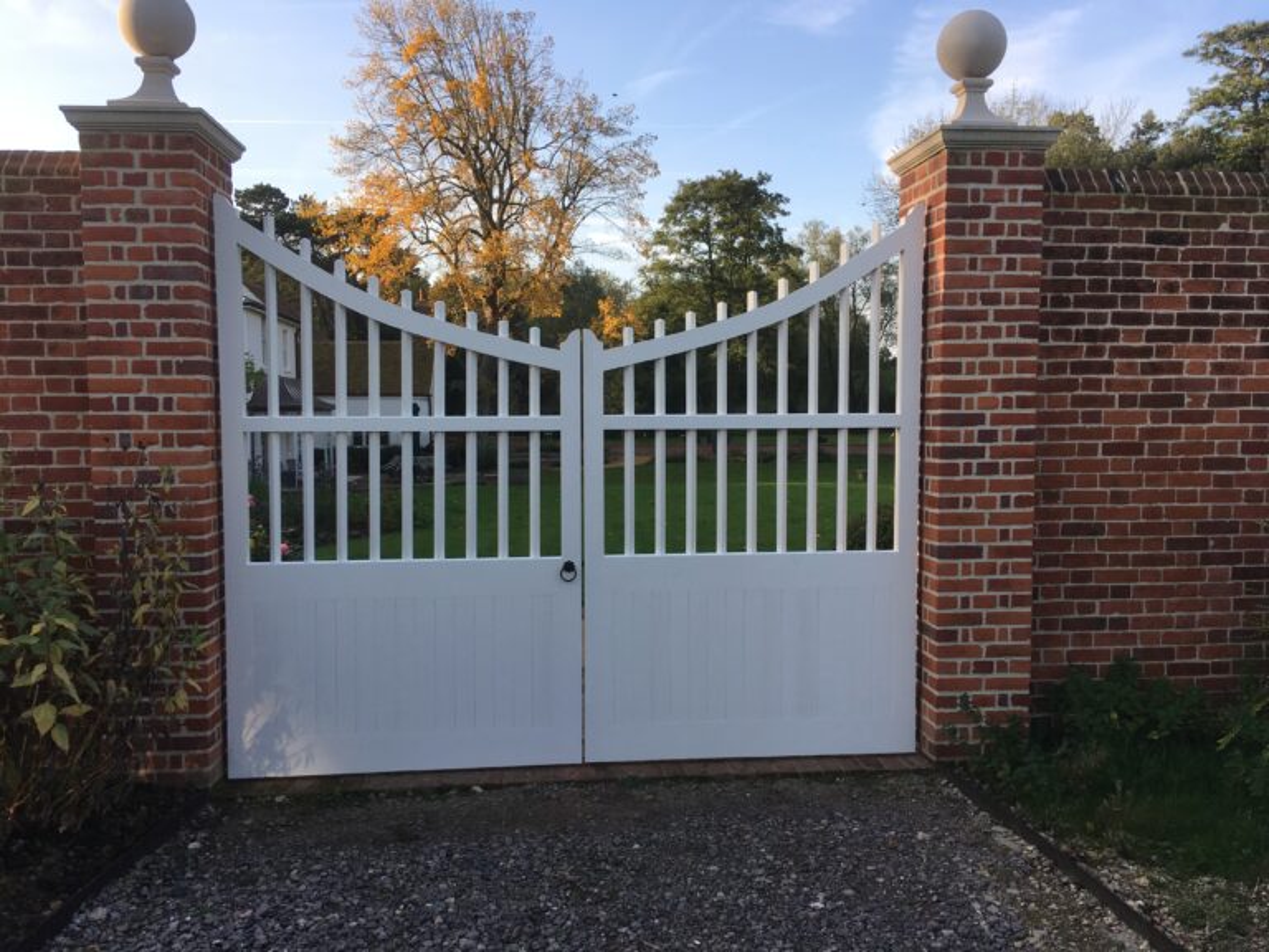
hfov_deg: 61.7
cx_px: 634
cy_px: 476
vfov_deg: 48.2
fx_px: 1063
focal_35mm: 29
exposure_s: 1/392
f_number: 2.2
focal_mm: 4.15
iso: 25
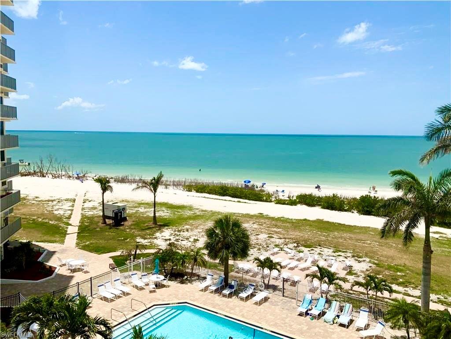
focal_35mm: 29
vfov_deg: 48.2
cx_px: 226
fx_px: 378
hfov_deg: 61.7
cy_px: 170
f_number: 1.8
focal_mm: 3
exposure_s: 1/4785
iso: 20
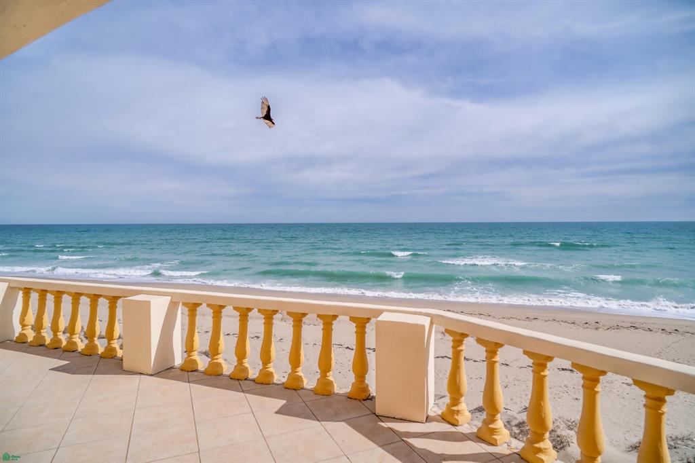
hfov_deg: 84.0
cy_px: 232
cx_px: 348
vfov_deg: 61.9
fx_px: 386
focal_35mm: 20
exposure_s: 1/1600
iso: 50
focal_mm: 20
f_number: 4
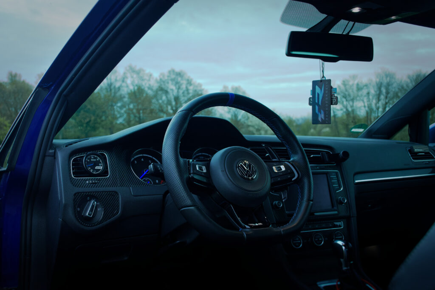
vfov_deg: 34.2
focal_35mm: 39
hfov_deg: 49.5
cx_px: 218
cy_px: 145
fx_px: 471
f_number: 5.6
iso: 4000
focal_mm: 26
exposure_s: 1/40
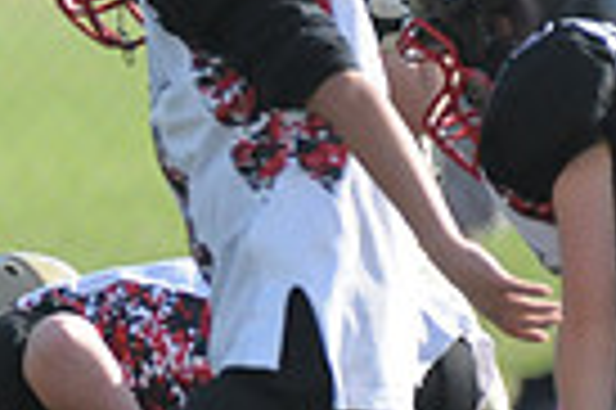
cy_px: 345
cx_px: -589
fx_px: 30302
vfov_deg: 0.8
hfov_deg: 1.2
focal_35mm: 1773
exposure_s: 1/5000
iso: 1600
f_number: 4
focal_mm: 280
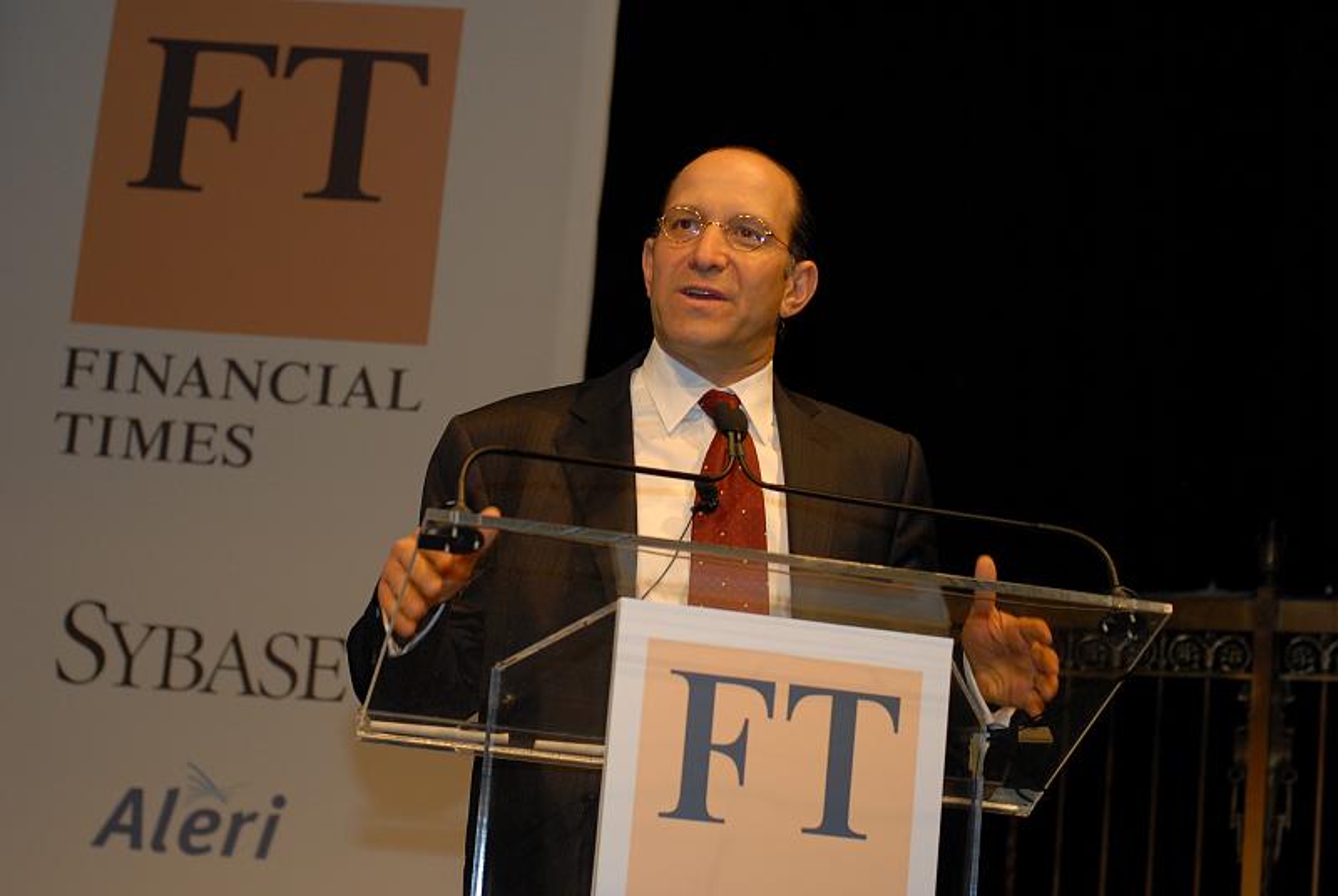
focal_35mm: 75
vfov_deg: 18.2
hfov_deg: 27.0
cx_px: 669
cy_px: 448
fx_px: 2792
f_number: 3.5
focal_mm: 50
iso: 400
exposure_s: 1/125
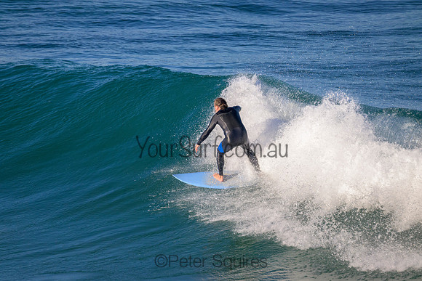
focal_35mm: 650
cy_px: 140
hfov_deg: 3.2
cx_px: 211
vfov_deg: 2.1
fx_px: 7621
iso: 1800
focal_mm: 650
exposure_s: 1/2000
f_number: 11
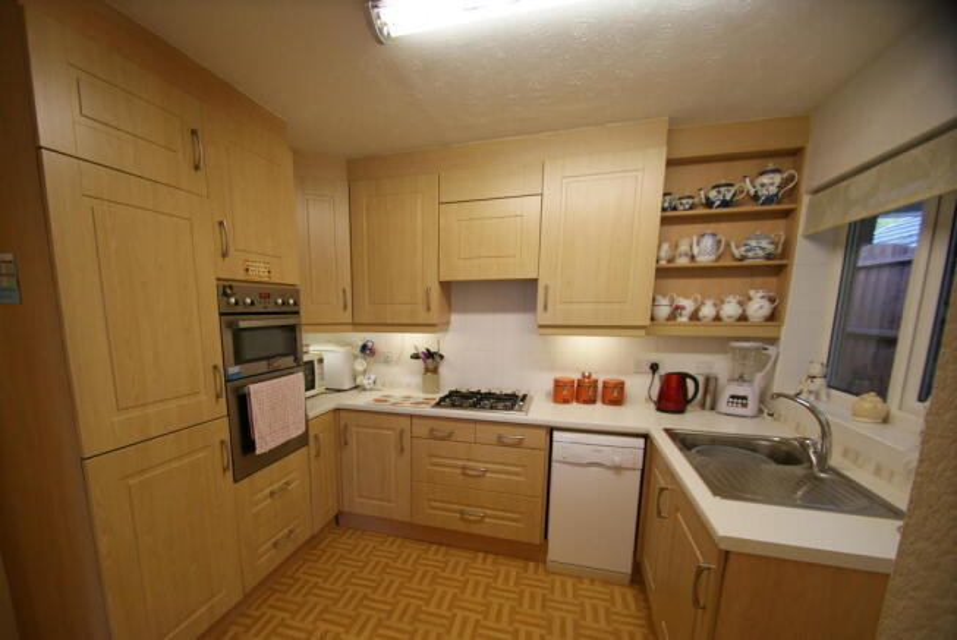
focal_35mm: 15
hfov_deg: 100.3
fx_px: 399
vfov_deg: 77.5
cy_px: 320
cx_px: 478
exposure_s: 1/30
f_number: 3.5
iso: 250
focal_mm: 10
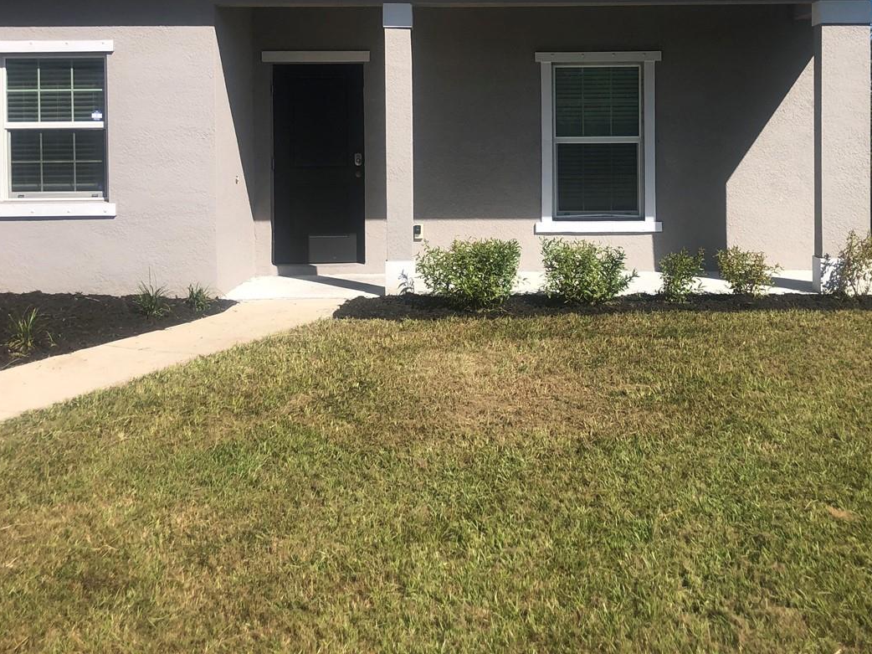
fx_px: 1083
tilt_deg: -1.9
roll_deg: +0.1
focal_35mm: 43
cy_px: 152
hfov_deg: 43.7
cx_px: 504
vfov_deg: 32.8
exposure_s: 1/2000
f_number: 1.8
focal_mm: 3.99
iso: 20
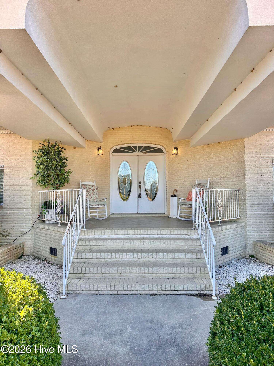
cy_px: 183
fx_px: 253
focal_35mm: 24
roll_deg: +0.3
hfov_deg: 56.8
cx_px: 137
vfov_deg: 71.6
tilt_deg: +4.9
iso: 80
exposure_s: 1/491
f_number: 1.78
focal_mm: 6.86
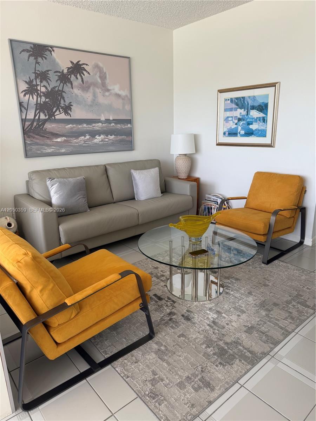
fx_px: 292
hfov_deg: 56.8
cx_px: 158
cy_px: 210
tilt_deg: -15.7
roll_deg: +0.9
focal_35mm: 24
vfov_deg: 71.6
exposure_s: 1/121
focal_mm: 6.76
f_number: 1.78
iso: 80
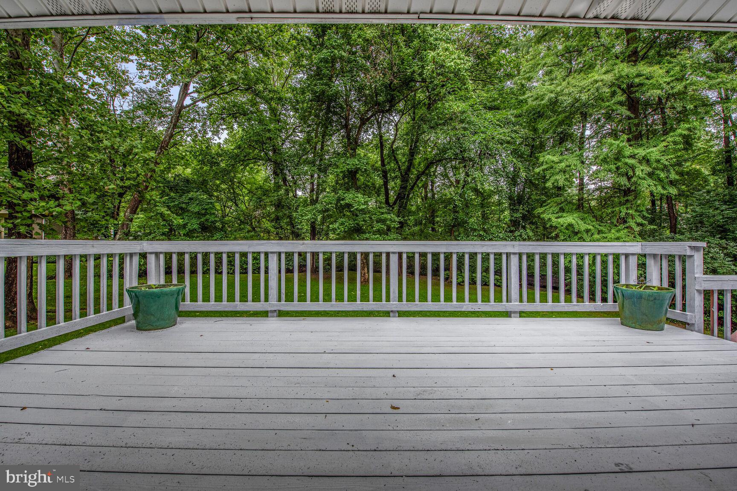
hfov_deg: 104.3
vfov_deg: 81.2
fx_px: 287
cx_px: 368
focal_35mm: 14
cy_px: 246
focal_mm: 14
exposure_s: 1/80
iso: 200
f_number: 8
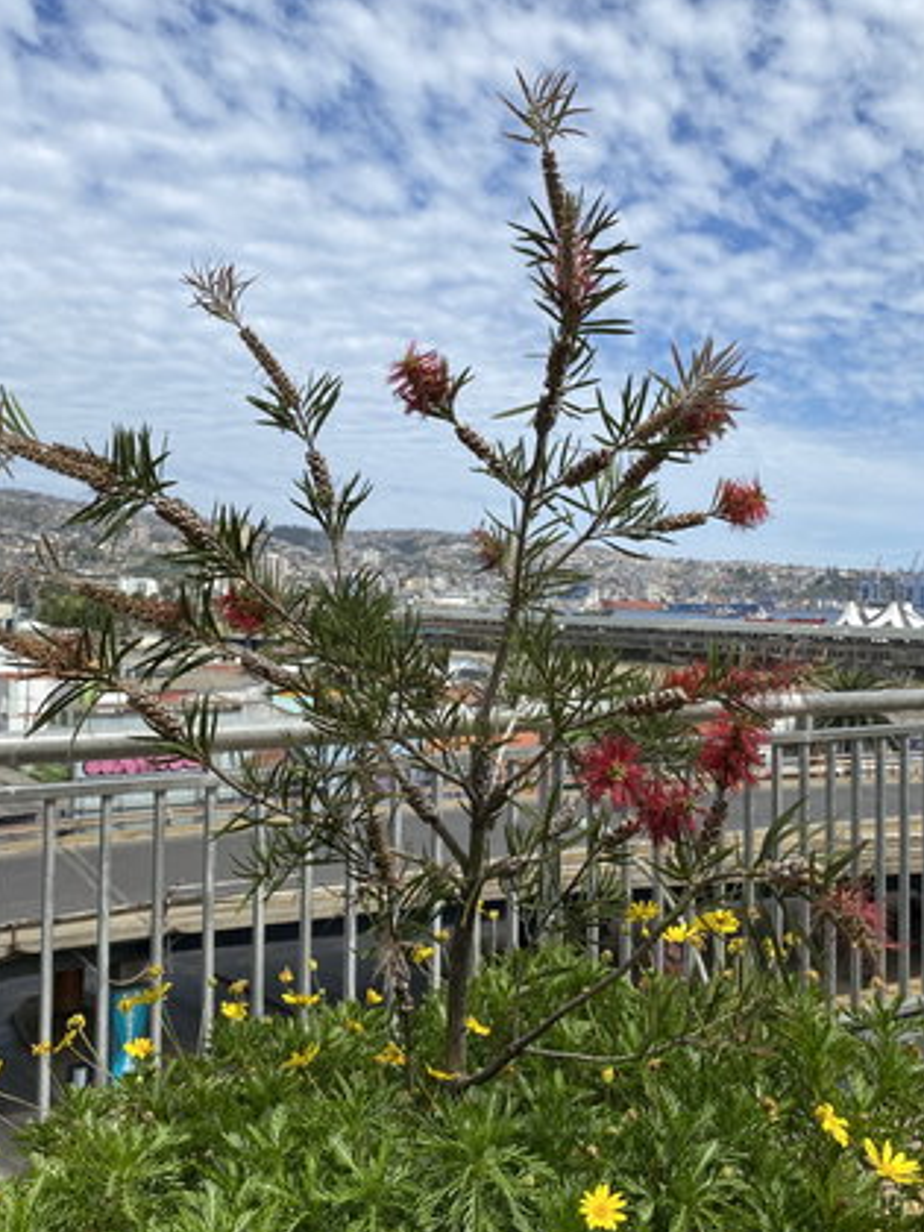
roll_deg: -0.6
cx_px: 531
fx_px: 1174
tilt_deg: +2.6
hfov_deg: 42.8
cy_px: 532
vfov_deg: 55.2
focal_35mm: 33
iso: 32
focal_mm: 4.25
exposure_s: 1/4808
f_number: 1.8
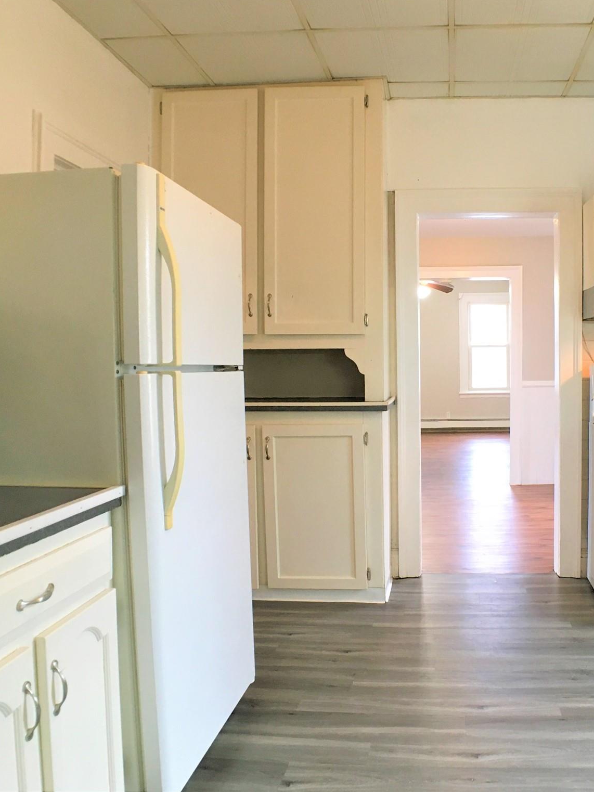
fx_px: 892
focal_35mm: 39
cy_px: 396
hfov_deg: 36.1
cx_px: 431
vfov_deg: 47.9
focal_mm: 4.15
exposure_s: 1/30
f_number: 2.2
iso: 80
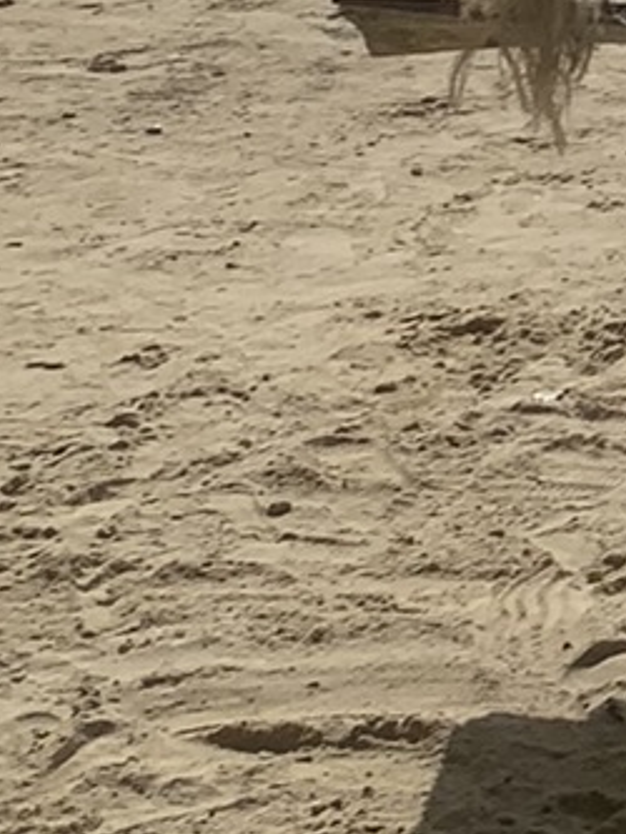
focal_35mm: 160
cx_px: 1342
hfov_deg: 8.7
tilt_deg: -13.9
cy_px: -133
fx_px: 3855
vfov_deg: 12.1
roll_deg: +2.0
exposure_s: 1/8000
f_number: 1.8
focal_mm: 4.25
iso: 25
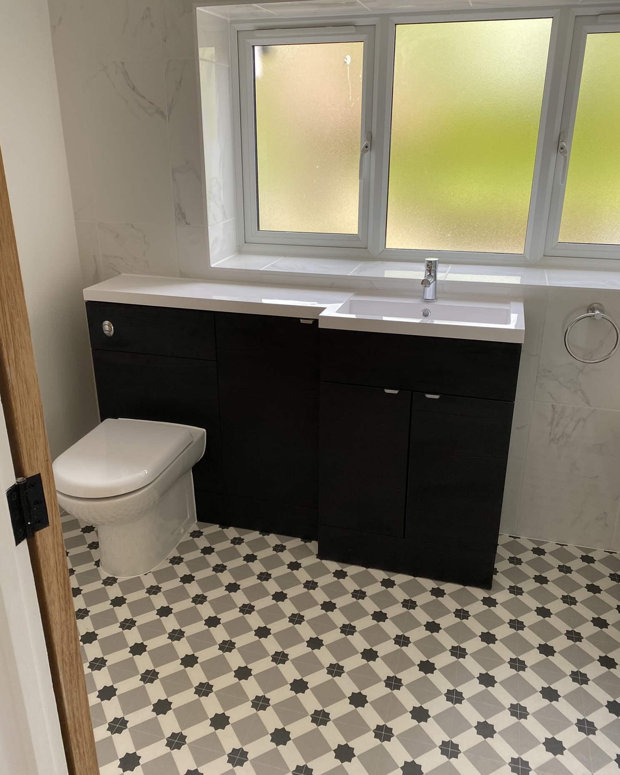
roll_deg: -0.1
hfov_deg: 51.5
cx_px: 300
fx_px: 642
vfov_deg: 62.2
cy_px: 375
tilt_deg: -20.2
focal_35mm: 28
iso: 40
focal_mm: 4.25
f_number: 1.8
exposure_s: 1/122
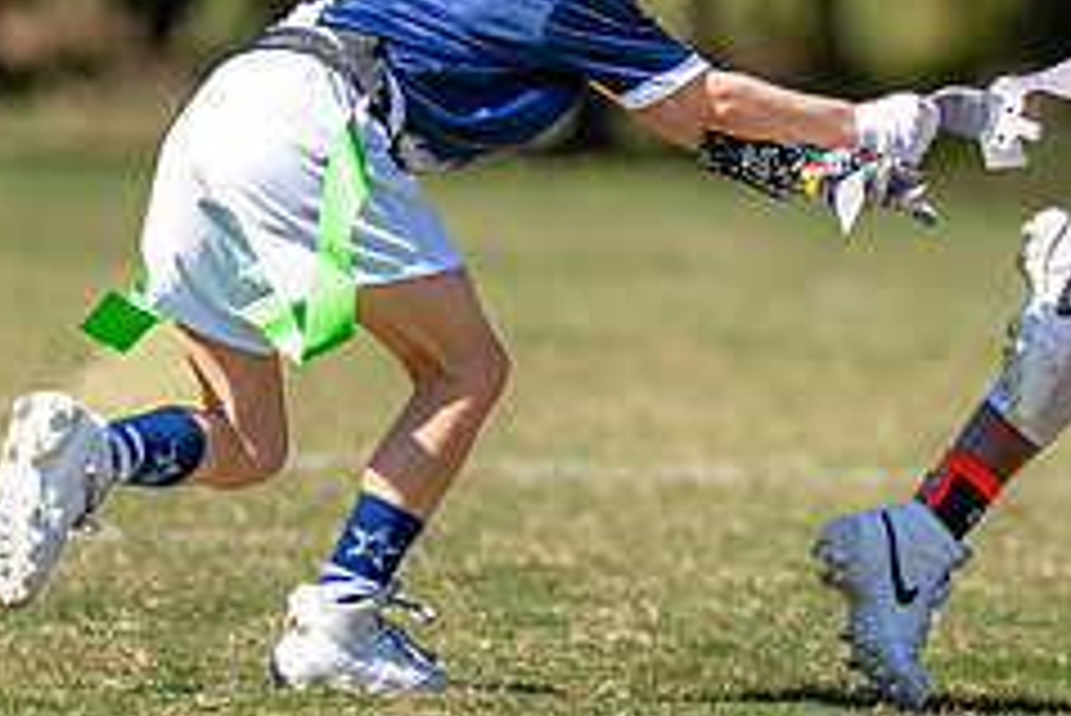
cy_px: 113
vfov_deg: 1.7
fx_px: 24826
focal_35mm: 834
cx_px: 1238
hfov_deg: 2.5
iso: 160
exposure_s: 1/2500
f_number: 2.8
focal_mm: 200
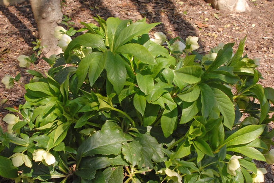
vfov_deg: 21.9
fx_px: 472
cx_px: 121
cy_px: 121
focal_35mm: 62
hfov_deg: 32.3
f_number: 8
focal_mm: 28
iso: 400
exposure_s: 1/250
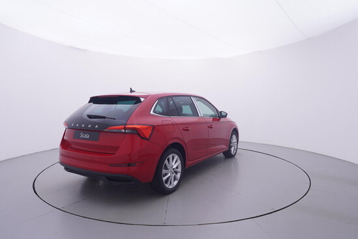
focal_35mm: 22
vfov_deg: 56.2
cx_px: 179
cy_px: 120
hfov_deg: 77.3
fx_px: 224
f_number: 5
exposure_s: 1/80
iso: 200
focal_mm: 15
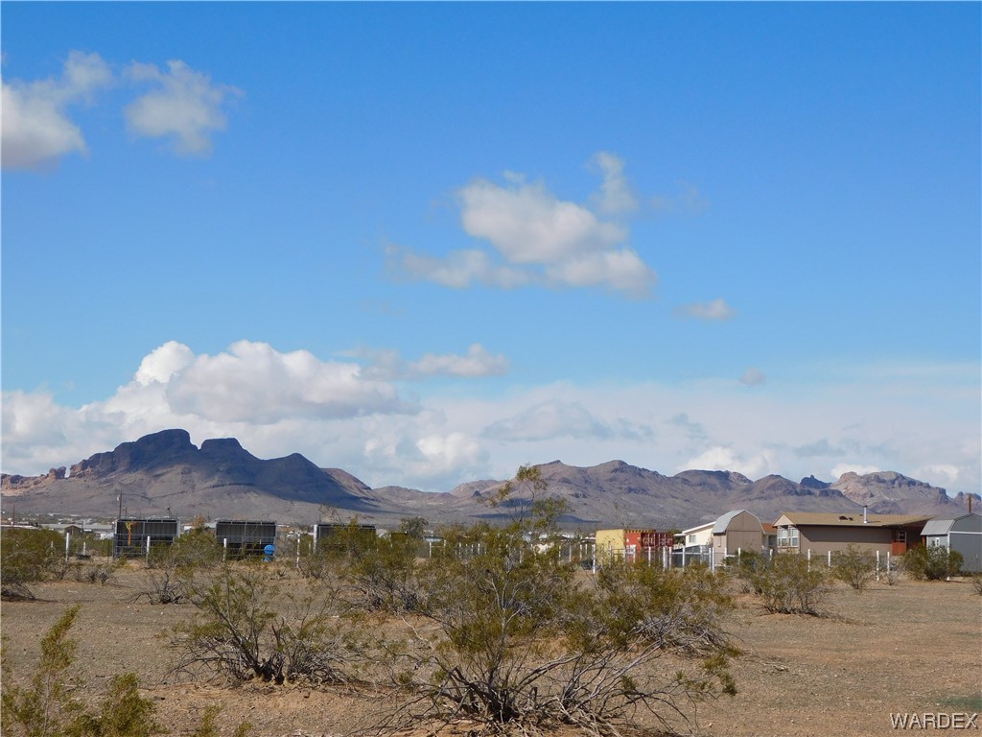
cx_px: 491
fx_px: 2014
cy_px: 368
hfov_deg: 27.4
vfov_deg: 20.7
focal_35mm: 71
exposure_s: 1/400
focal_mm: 12.6
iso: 125
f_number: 8.6
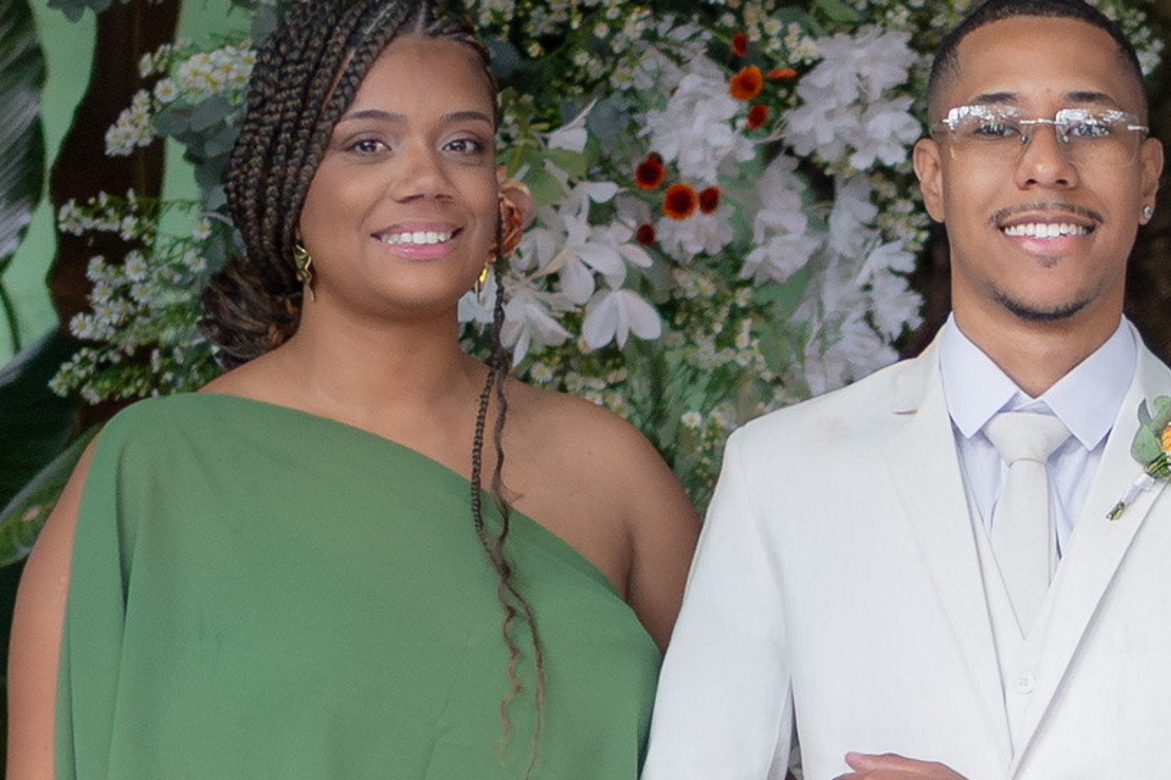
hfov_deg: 12.1
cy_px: 712
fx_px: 5430
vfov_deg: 8.2
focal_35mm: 167
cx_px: 1265
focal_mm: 35
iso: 1600
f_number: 1.4
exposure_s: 1/400
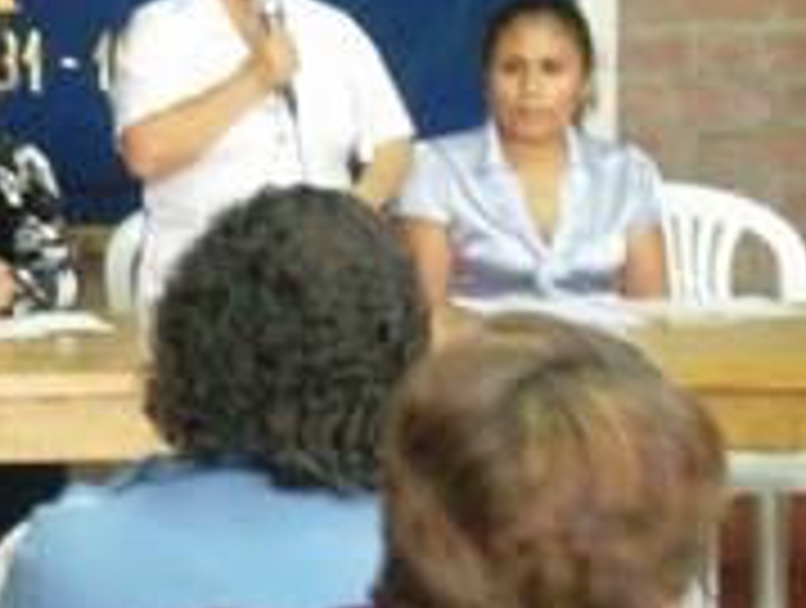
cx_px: -23
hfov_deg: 11.8
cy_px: 81
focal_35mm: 165
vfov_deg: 9.0
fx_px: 3850
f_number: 4.6
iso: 756
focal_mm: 12.3
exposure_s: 1/8
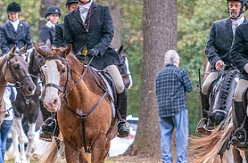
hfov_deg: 4.4
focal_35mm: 474
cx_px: 160
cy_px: 50
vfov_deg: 2.9
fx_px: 3252
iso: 6400
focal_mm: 125
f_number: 4
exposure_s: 1/250
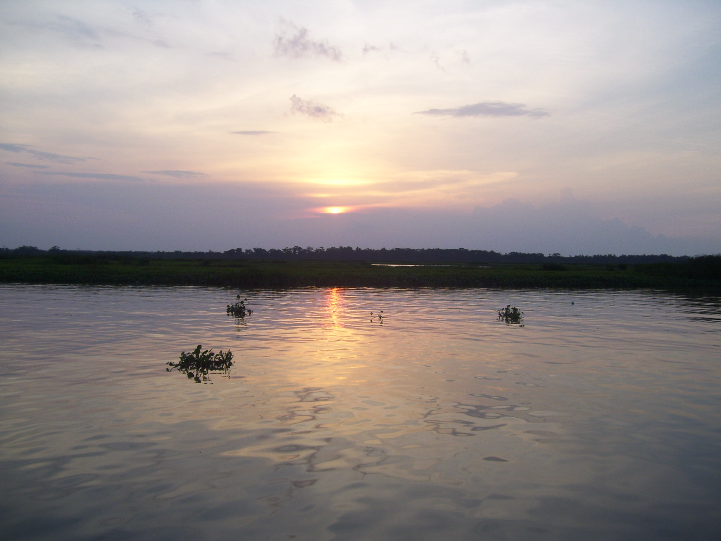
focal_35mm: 36
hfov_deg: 51.4
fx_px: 750
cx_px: 360
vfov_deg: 39.7
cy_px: 270
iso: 80
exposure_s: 1/500
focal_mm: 6
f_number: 2.7
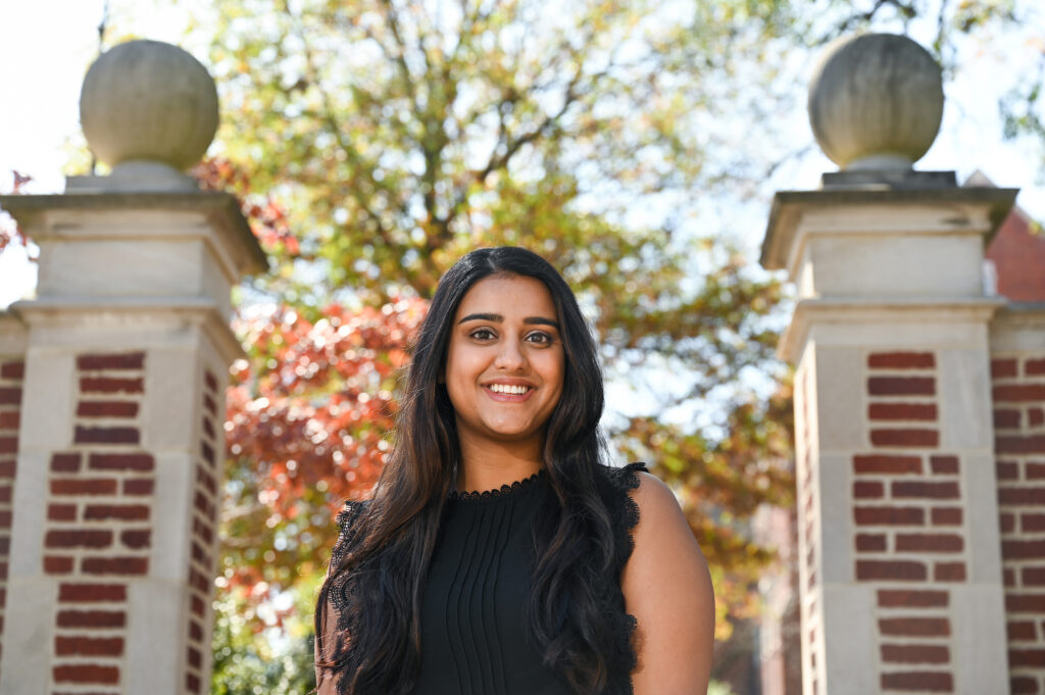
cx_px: 522
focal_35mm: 60
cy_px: 348
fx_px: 1740
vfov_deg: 22.6
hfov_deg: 33.4
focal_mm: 60
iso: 100
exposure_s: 1/200
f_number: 4.5
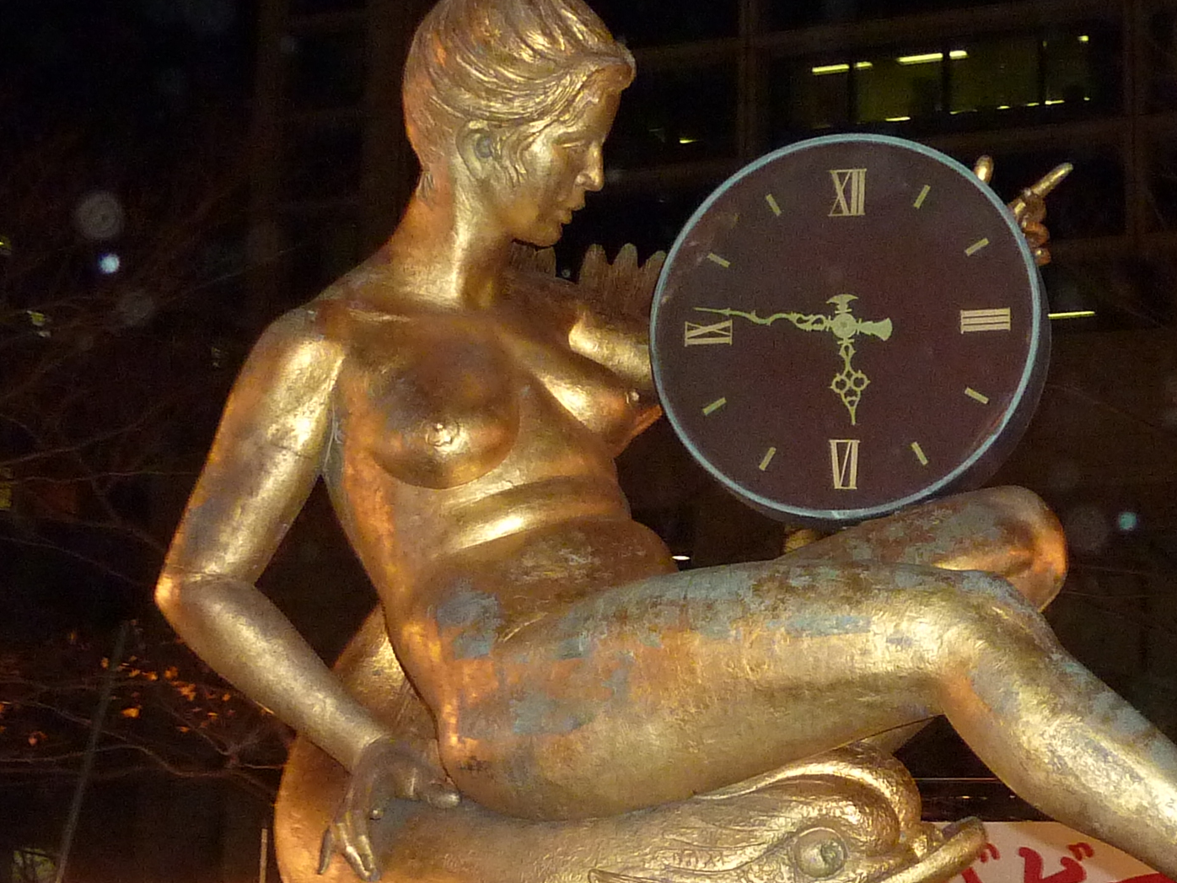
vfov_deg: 22.2
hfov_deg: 29.1
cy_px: 487
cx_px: 818
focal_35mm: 66
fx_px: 2244
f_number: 3.3
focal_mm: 4.1
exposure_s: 1/30
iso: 320
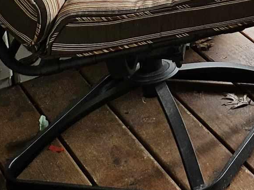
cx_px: 503
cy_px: -208
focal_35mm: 128
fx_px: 939
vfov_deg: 10.5
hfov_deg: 13.3
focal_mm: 5
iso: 50
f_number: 1.8
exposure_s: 1/167
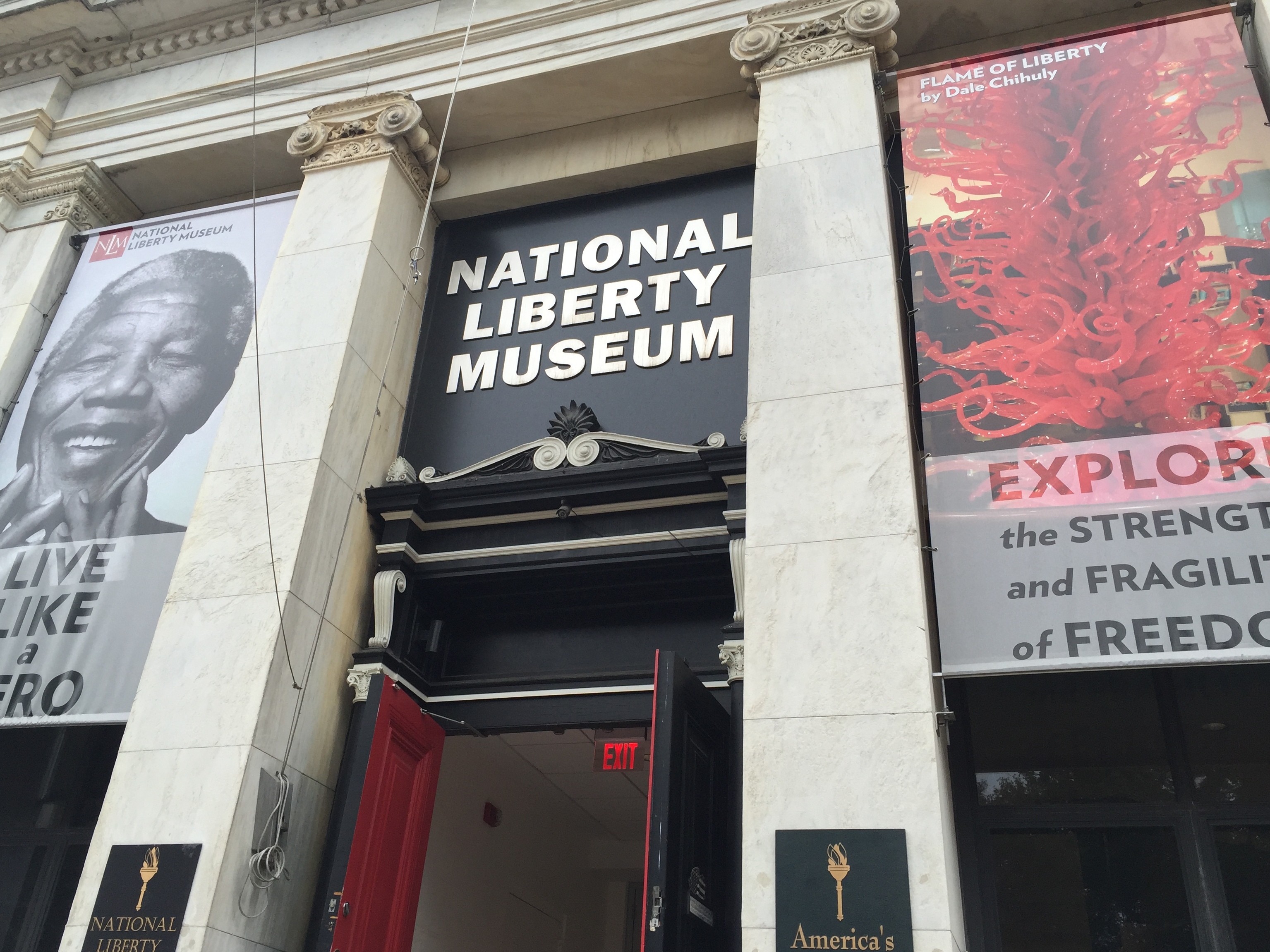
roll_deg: -6.5
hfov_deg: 61.7
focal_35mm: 29
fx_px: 1064
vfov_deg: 48.2
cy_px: 476
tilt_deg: +33.4
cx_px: 635
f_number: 2.2
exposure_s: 1/373
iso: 32
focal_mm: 4.15
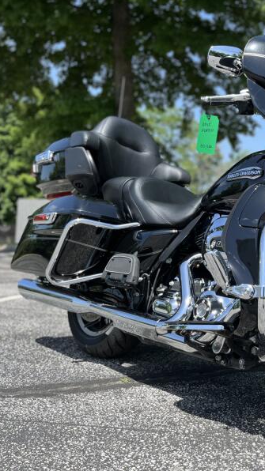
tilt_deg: -3.9
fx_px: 475
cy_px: 235
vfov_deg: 52.8
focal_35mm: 38
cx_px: 271
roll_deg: +0.7
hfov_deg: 29.0
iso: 50
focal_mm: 5.1
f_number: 1.6
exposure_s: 1/1186
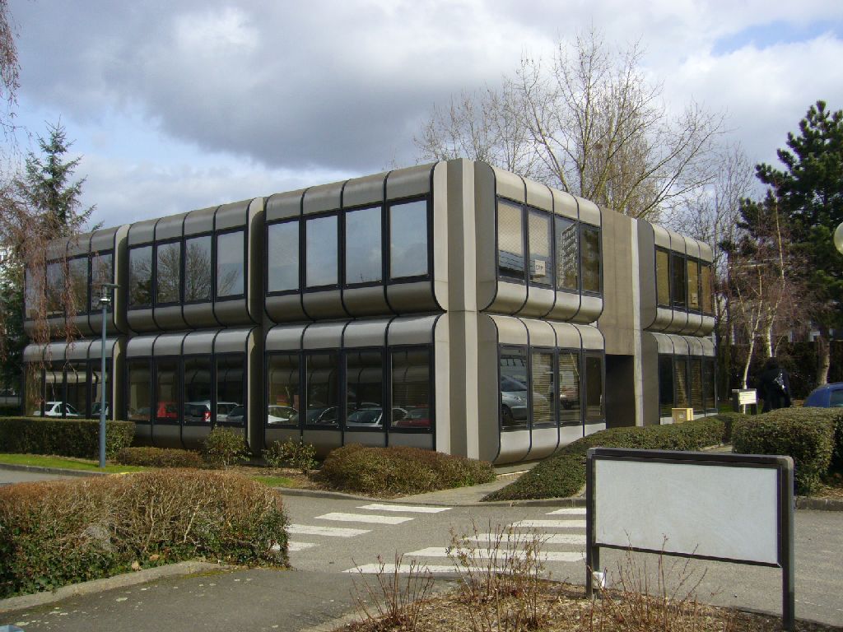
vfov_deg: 40.7
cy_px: 316
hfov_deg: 52.6
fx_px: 852
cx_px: 422
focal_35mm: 35
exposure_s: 1/320
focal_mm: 5.8
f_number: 5.6
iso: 80
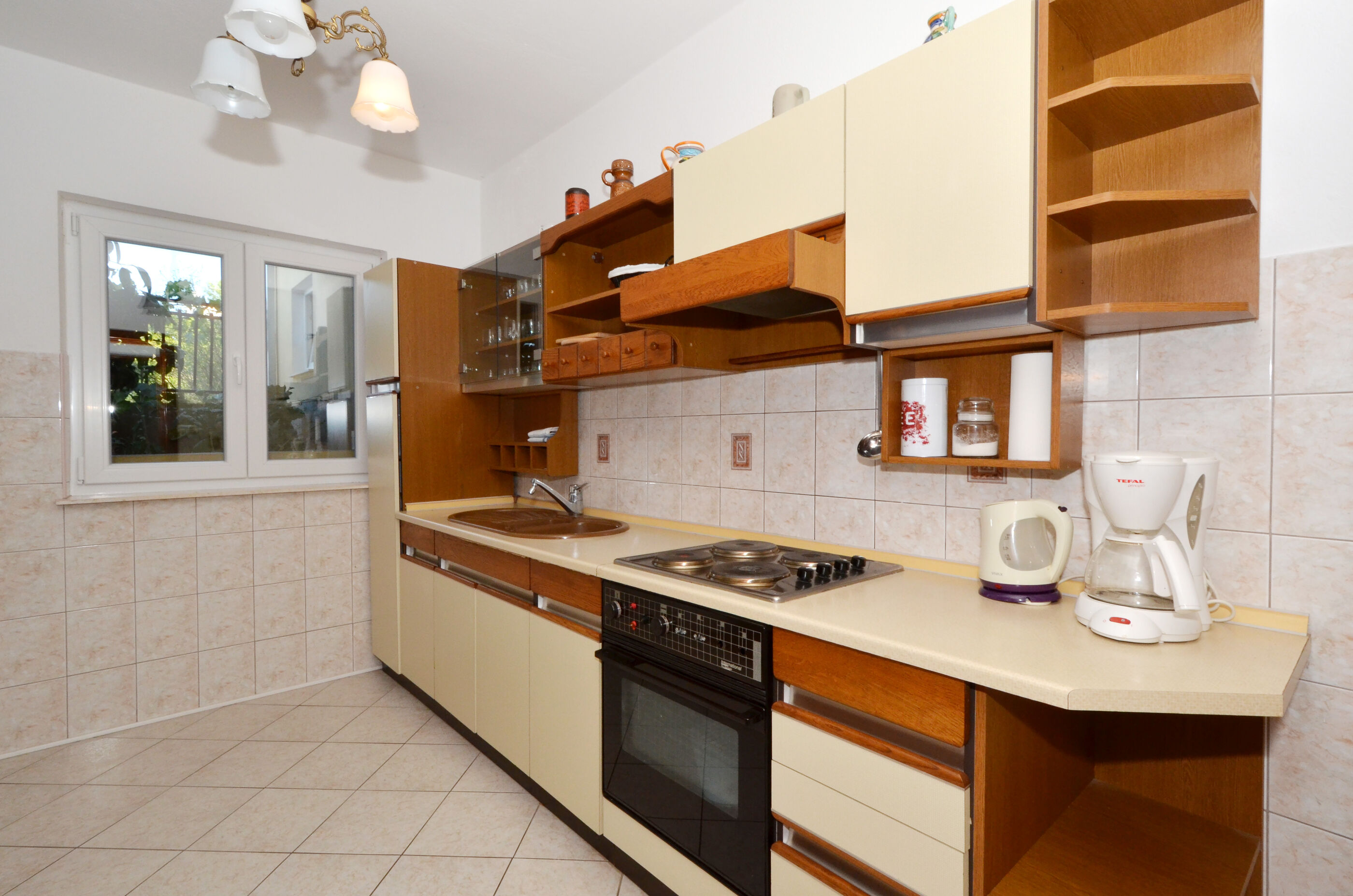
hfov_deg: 100.5
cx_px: 676
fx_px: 563
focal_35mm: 15
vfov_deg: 77.1
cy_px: 448
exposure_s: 1/125
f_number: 14
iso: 500
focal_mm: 10
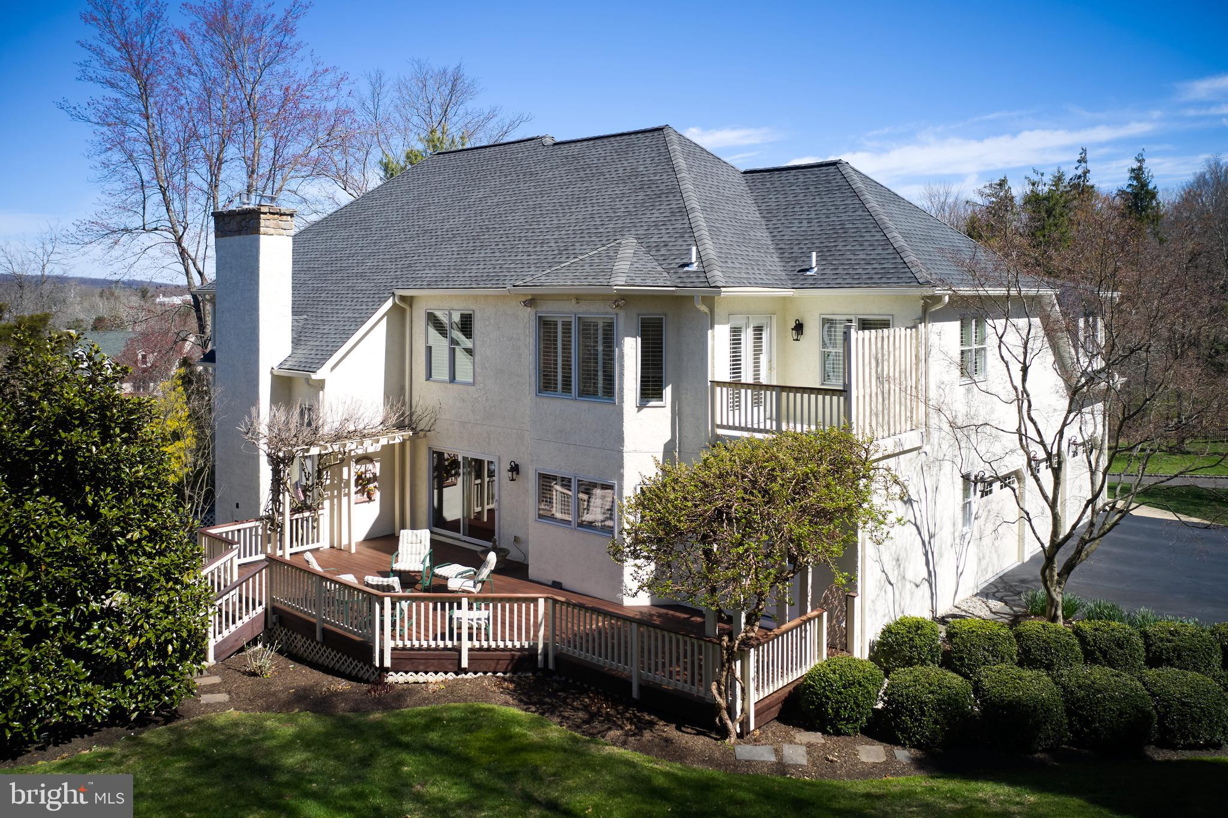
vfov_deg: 46.4
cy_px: 409
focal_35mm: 28
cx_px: 614
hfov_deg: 65.5
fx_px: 955
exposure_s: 1/80
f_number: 3.5
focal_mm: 10.26
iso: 100
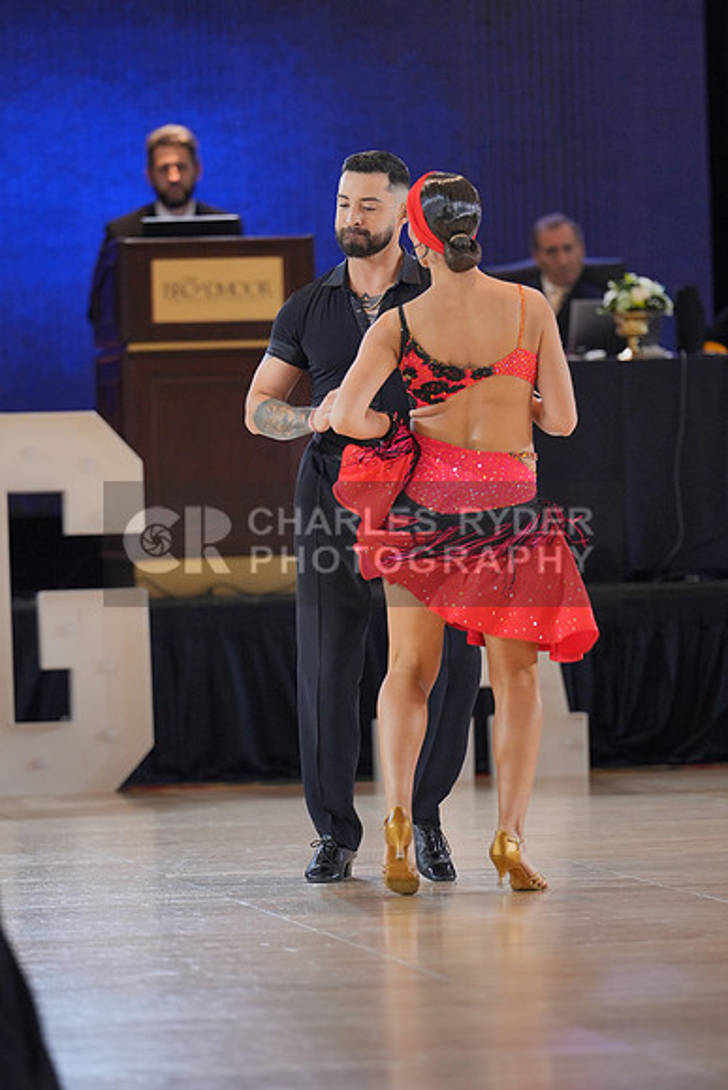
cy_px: 545
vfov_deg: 10.2
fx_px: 6123
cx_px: 364
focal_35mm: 202
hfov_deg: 6.8
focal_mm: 135
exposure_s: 1/500
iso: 1000
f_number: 2
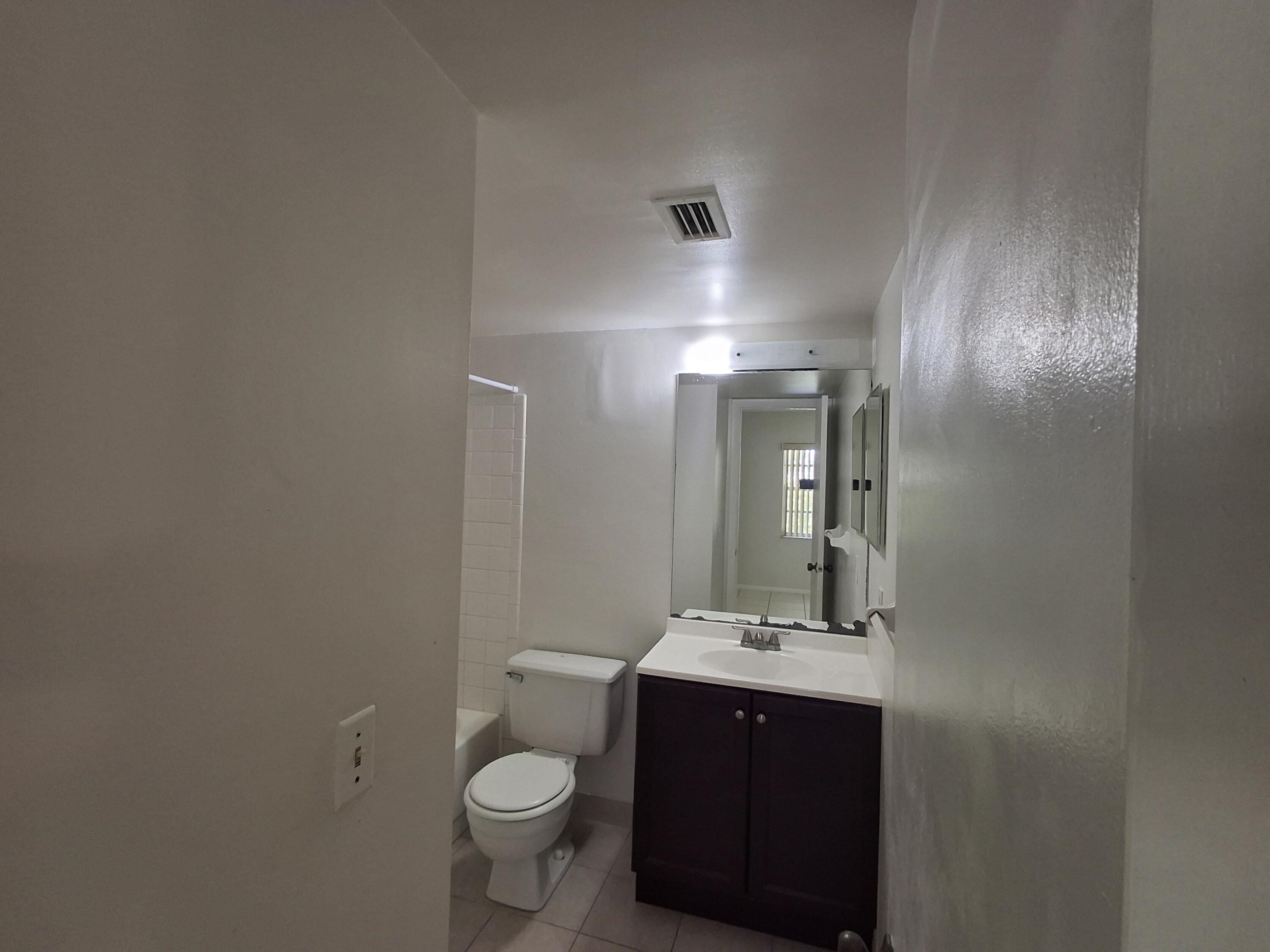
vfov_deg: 78.1
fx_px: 587
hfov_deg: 94.5
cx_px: 635
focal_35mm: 16
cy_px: 476
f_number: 2.2
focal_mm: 1.64
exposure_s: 1/40
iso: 100
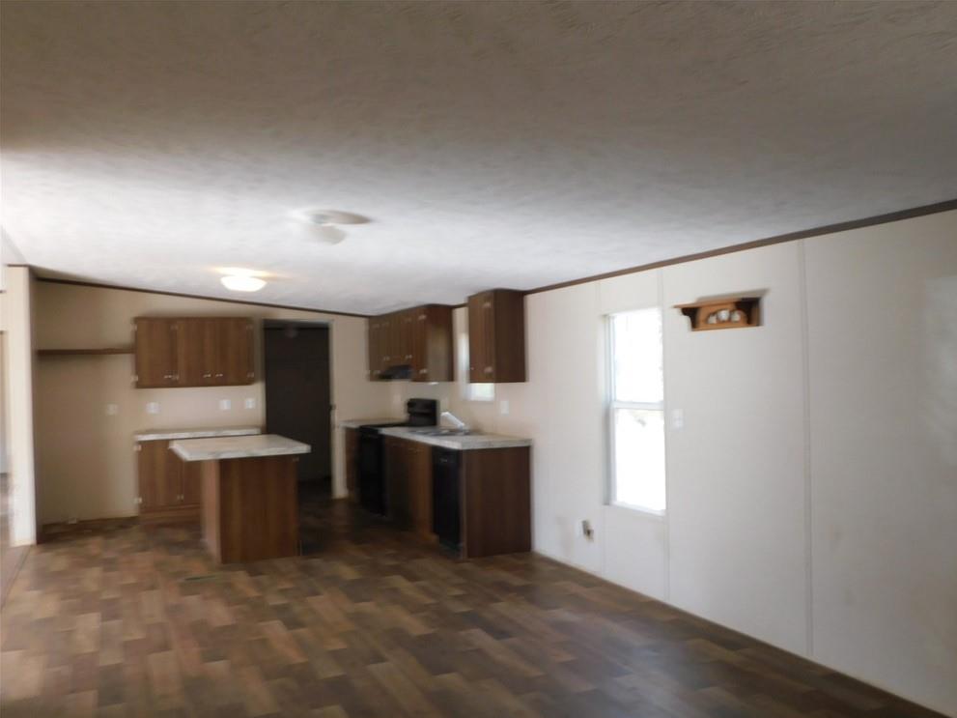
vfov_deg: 45.4
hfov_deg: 58.3
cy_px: 370
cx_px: 493
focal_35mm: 31
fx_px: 857
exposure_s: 1/30
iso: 140
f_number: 3.2
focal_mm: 5.3
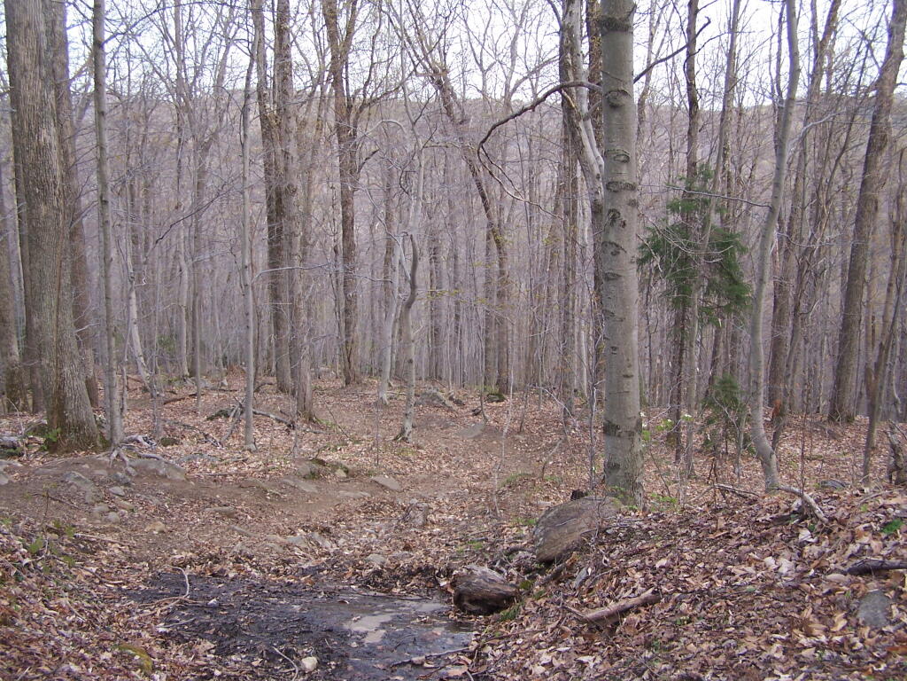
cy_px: 340
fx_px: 996
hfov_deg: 49.0
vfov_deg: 37.7
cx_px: 454
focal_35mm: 38
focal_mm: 6.3
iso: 80
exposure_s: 1/80
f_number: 2.8
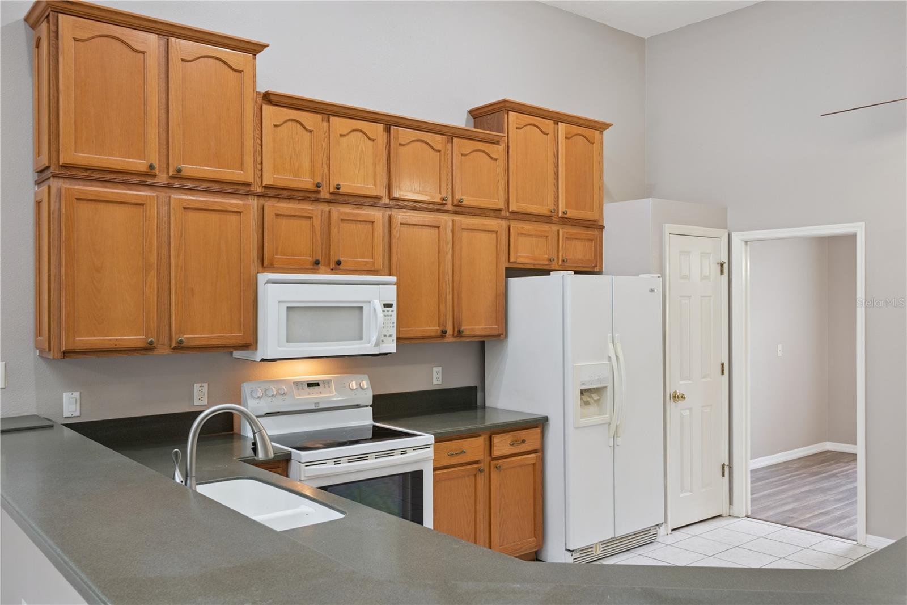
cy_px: 302
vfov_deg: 45.7
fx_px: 718
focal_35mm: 28
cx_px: 454
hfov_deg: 64.6
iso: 200
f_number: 9
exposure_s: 1/8
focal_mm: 28.5
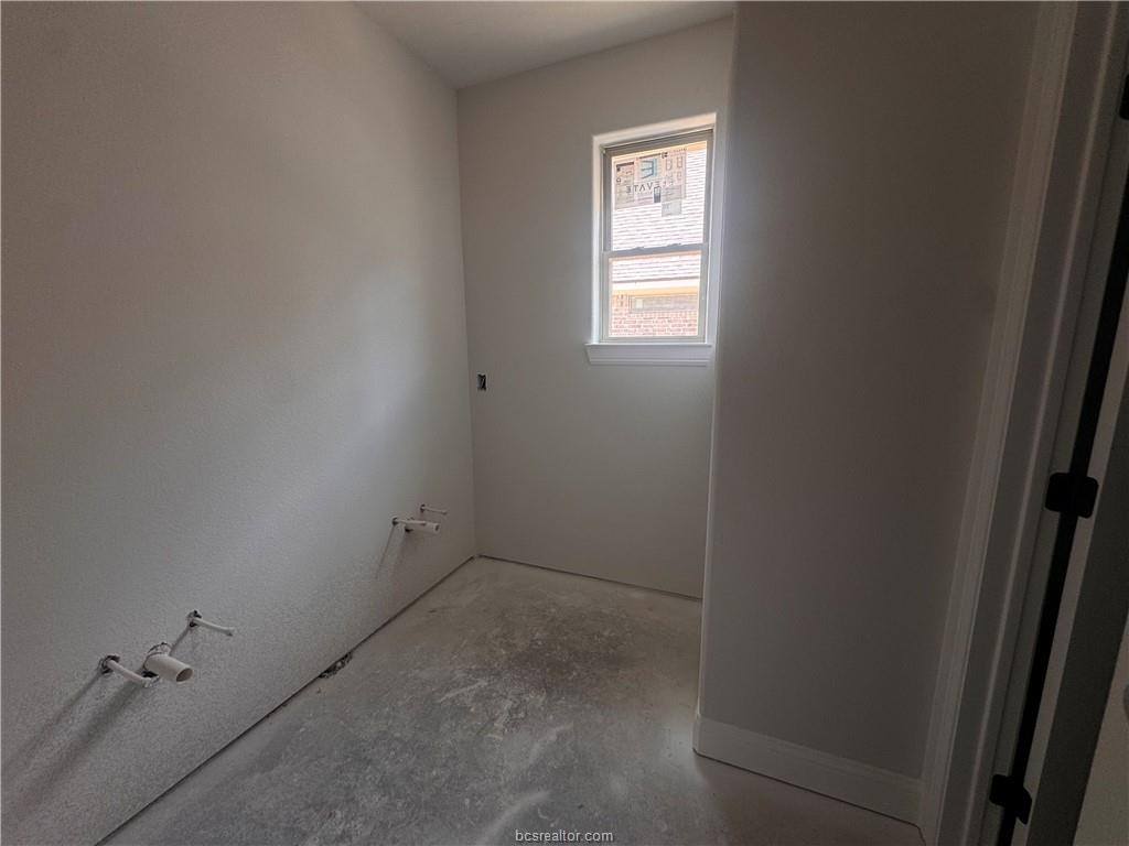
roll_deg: -0.5
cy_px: 423
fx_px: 457
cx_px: 564
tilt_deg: -10.9
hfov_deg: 102.1
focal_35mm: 14
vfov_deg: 85.7
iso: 80
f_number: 2.2
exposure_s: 1/99
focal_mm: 2.22
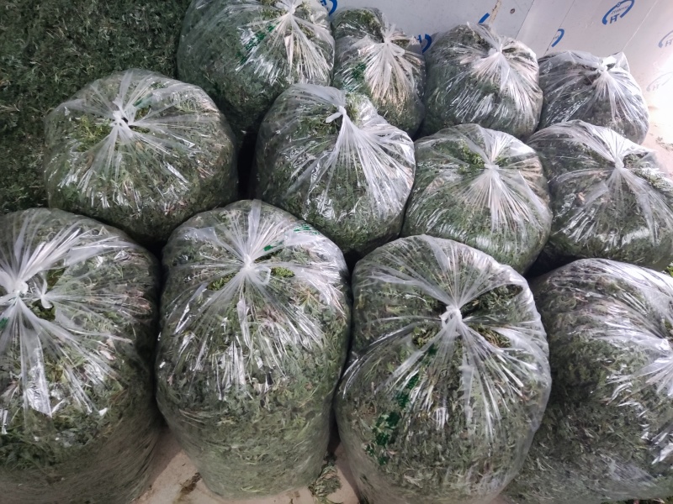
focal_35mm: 25
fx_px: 486
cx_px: 336
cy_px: 252
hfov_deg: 69.4
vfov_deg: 54.9
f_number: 1.79
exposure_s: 1/33
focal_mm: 4.71
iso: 394
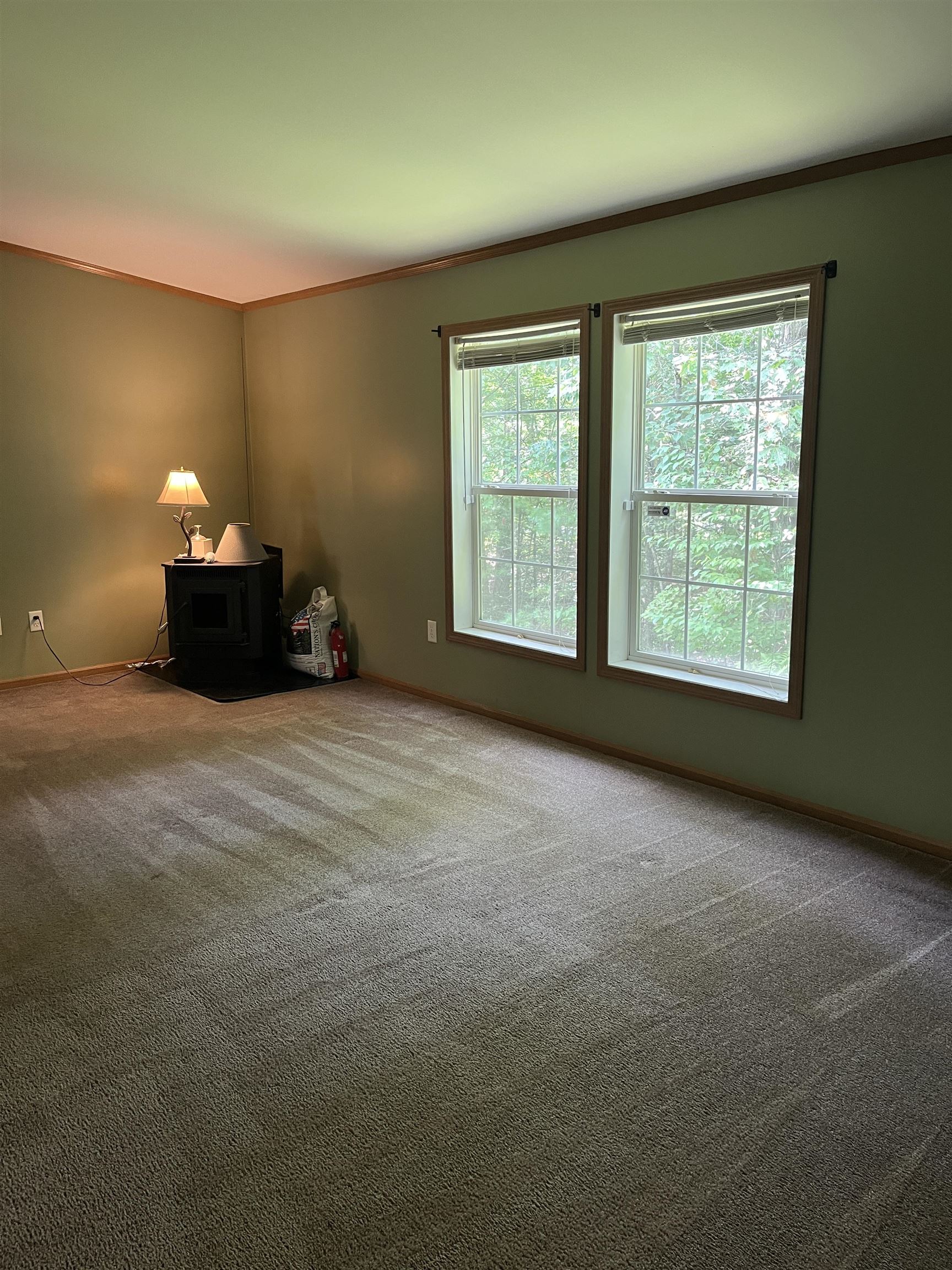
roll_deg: +0.6
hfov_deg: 53.1
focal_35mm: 26
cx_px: 476
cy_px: 635
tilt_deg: -11.8
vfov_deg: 67.3
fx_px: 953
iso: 160
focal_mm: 5.1
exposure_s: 1/60
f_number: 1.6
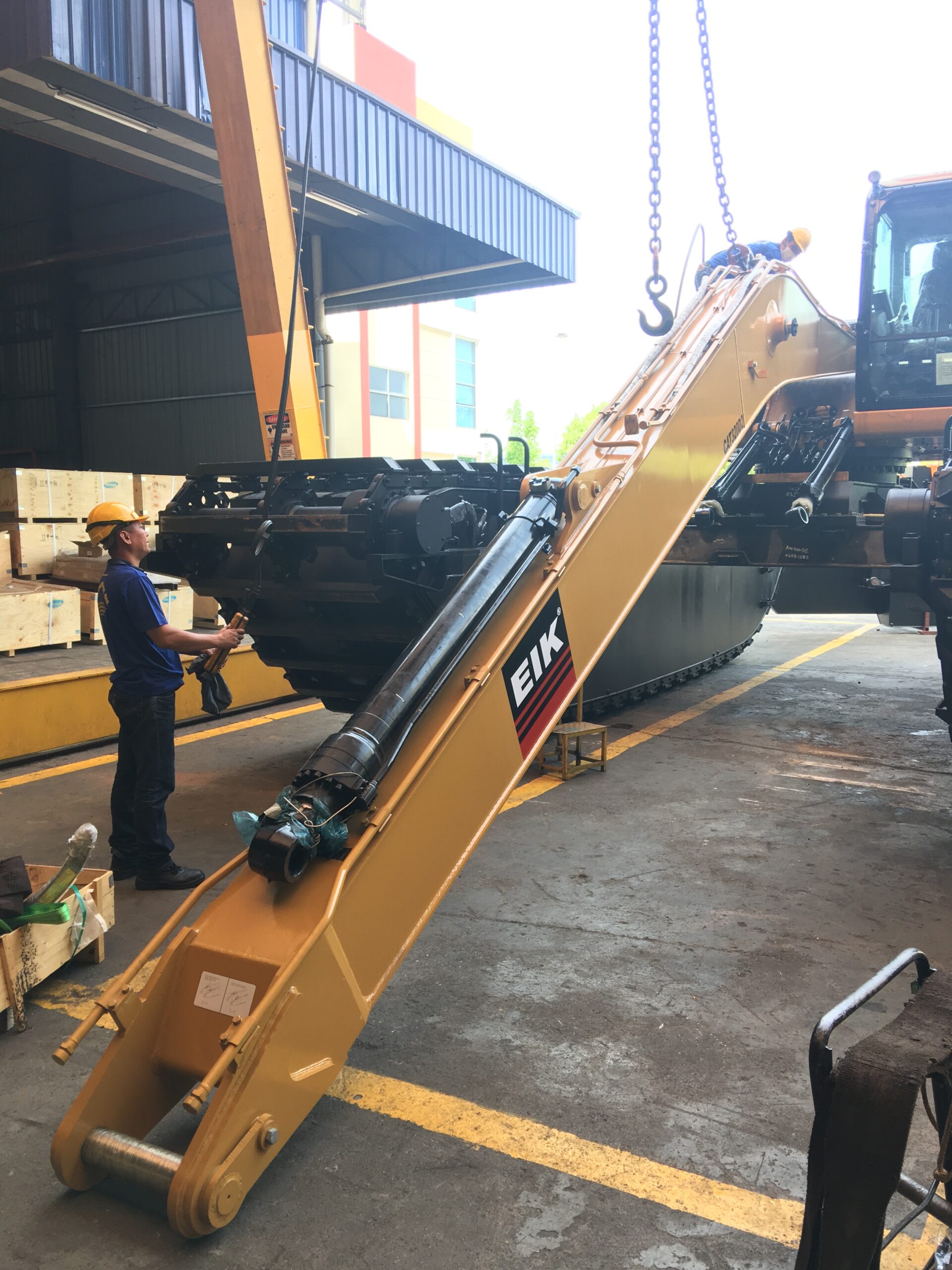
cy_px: 635
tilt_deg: -3.7
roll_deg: -0.1
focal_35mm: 29
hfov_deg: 48.2
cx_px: 476
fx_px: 1063
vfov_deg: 61.7
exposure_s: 1/100
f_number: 2.2
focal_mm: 4.15
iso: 25
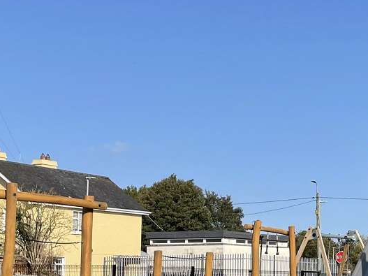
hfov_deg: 24.3
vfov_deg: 19.6
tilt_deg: +2.9
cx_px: 421
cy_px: 231
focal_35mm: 74
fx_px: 787
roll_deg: +0.7
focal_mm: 4.2
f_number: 1.6
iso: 32
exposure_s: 1/2959
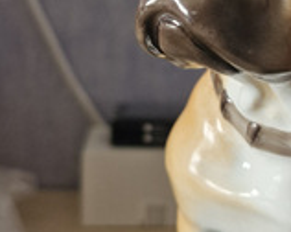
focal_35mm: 71
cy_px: 136
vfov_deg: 21.5
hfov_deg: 25.3
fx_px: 611
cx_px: 301
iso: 500
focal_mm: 5.54
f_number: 1.8
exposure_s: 1/100
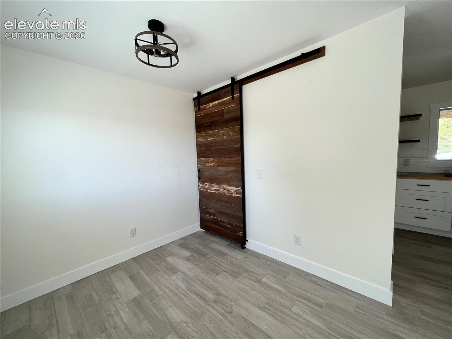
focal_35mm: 13
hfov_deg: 106.2
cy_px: 170
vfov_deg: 89.9
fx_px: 170
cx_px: 226
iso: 50
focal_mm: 1.57
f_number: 1.8
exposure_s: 1/99
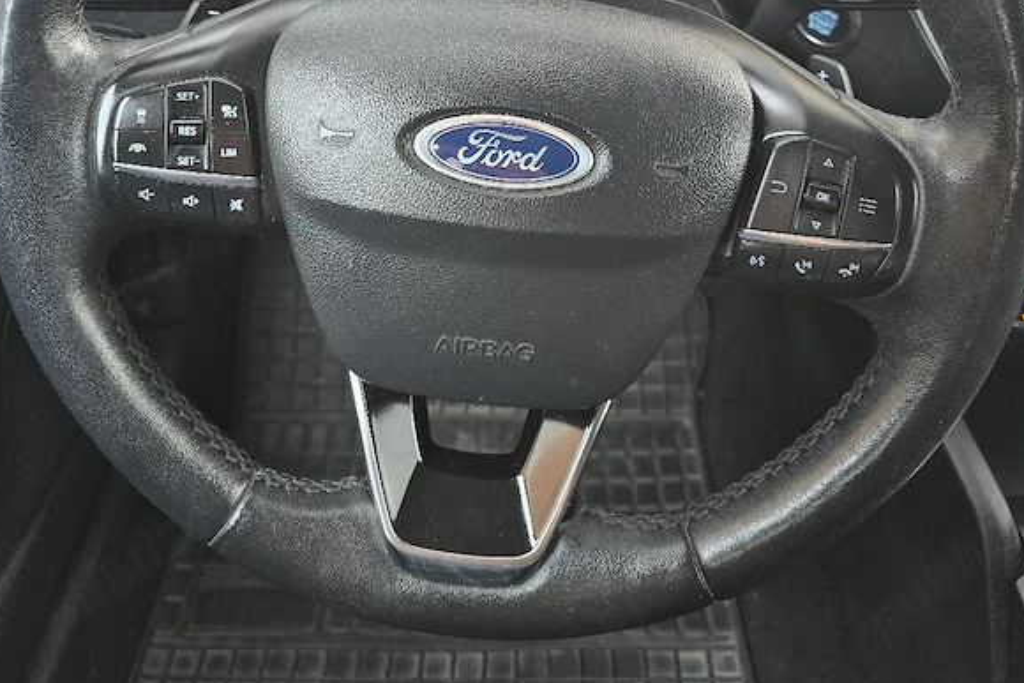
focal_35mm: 33
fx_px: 939
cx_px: 503
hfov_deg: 57.2
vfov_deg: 36.9
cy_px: 42
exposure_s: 1/101
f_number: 1.7
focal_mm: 6.3
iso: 160
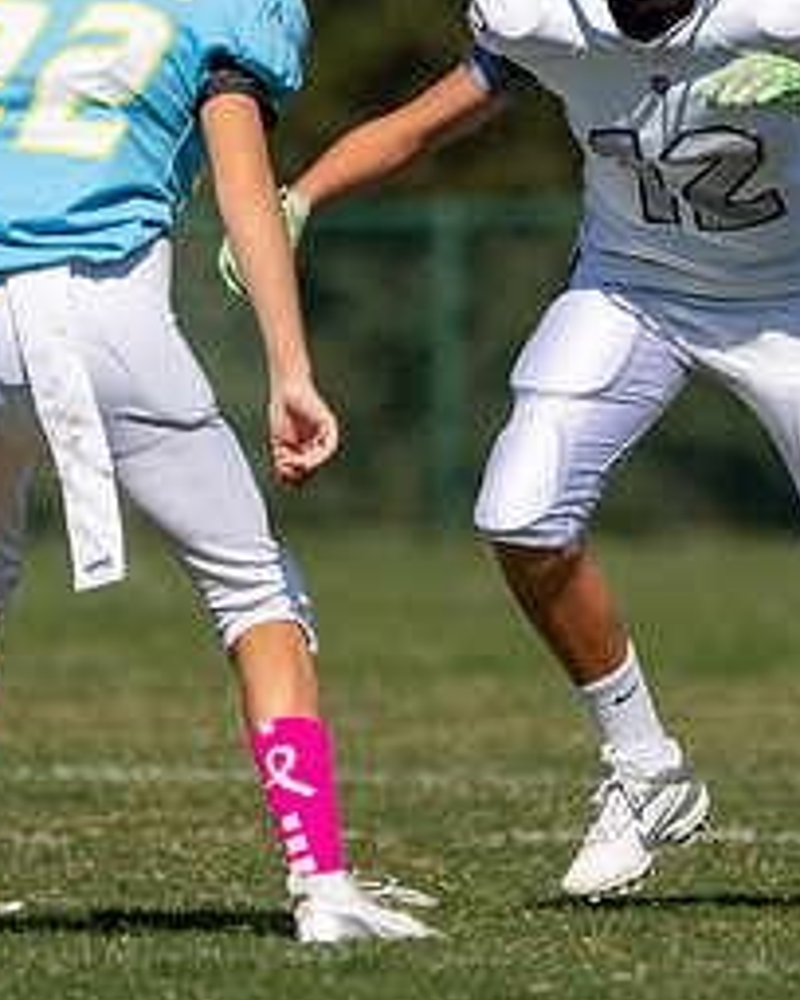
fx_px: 35900
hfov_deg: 1.3
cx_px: 693
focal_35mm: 1213
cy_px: 373
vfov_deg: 1.6
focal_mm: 400
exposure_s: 1/1250
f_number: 5.6
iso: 100
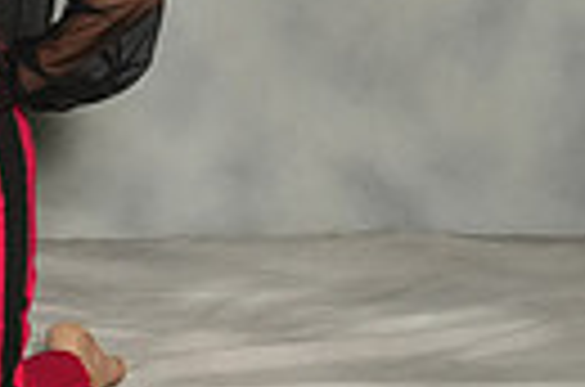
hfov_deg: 8.7
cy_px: -34
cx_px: -666
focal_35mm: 221
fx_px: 3586
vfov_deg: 6.2
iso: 800
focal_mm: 33
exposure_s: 1/125
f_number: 8
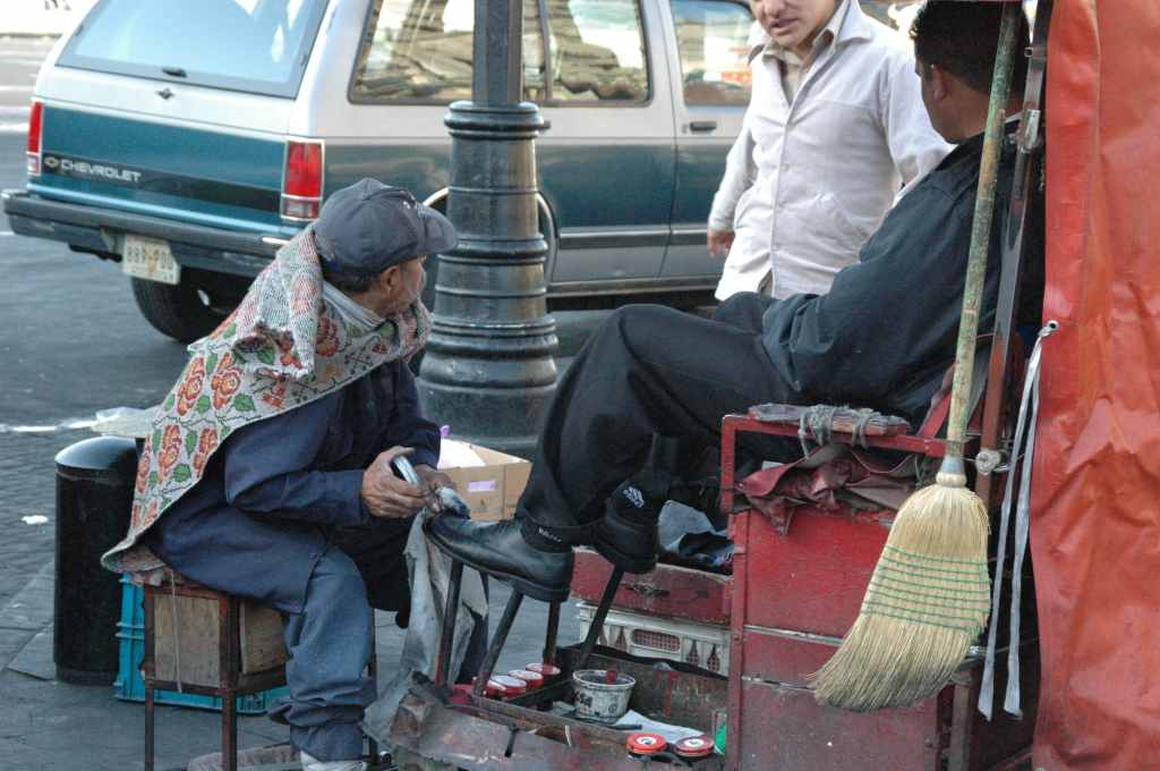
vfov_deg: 12.6
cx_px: 580
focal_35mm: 108
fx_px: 3476
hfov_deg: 18.9
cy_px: 386
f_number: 7.1
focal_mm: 72
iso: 1600
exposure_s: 1/200
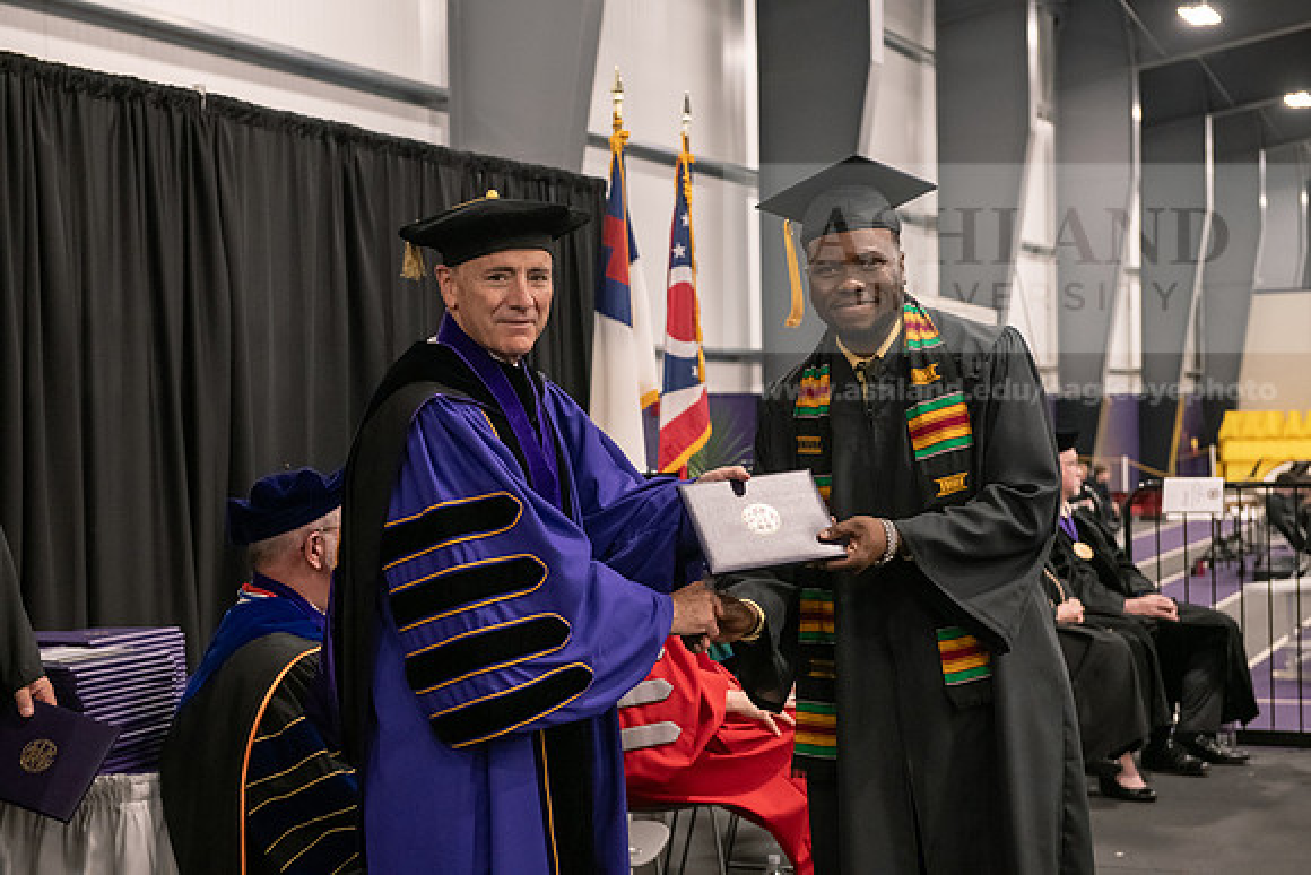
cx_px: 656
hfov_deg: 32.4
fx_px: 2258
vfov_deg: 21.9
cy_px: 438
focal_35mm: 62
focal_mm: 62
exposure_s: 1/125
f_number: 5
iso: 2500
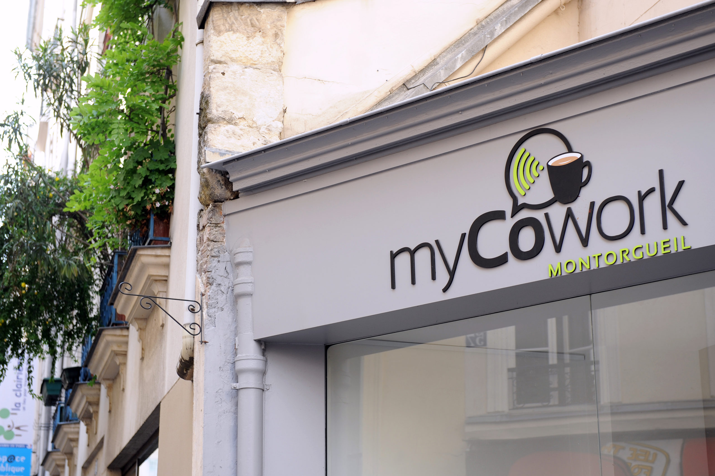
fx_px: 1230
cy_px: 238
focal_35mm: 62
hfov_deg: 32.4
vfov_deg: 21.9
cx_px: 358
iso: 250
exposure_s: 1/250
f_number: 4
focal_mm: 62
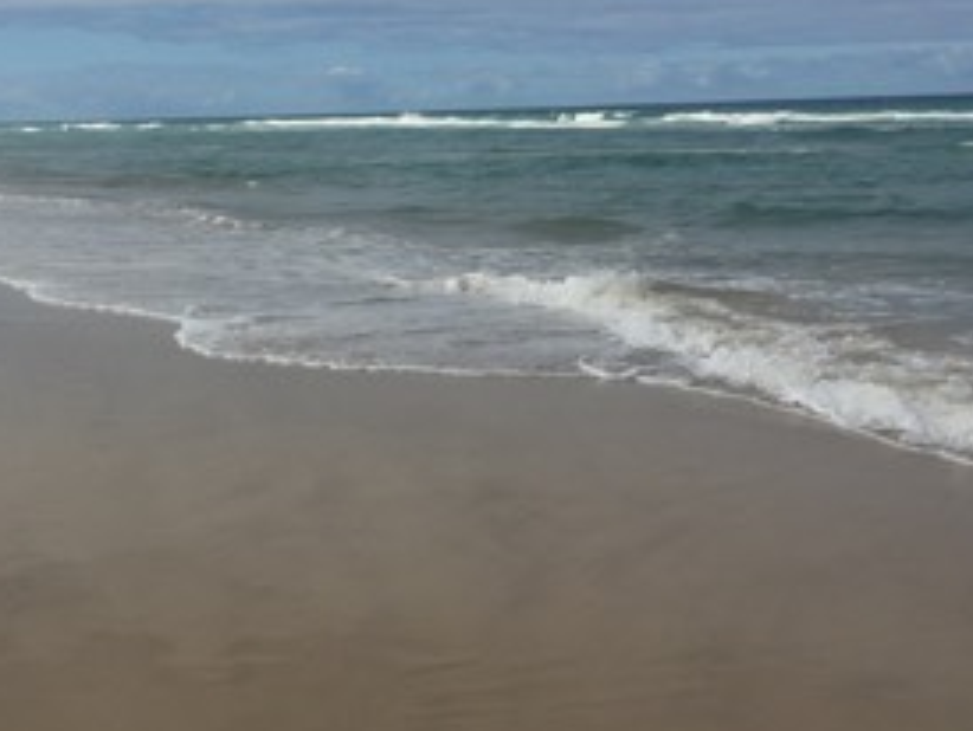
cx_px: 277
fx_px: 1547
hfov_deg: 34.4
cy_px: 255
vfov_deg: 26.5
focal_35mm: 55
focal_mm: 4.15
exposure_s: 1/3300
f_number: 2.2
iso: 32
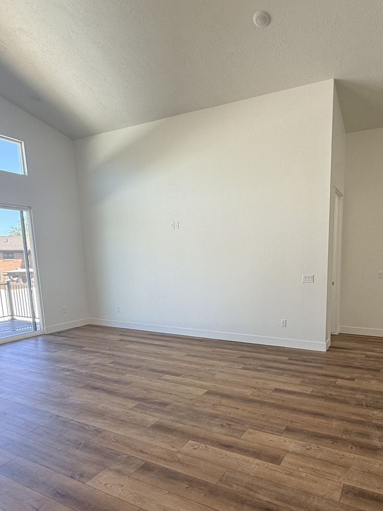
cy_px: 308
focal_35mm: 22
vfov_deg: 75.5
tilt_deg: -7.0
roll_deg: +1.1
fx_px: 324
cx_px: 241
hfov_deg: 60.2
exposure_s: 1/104
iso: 50
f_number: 2.2
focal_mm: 2.22
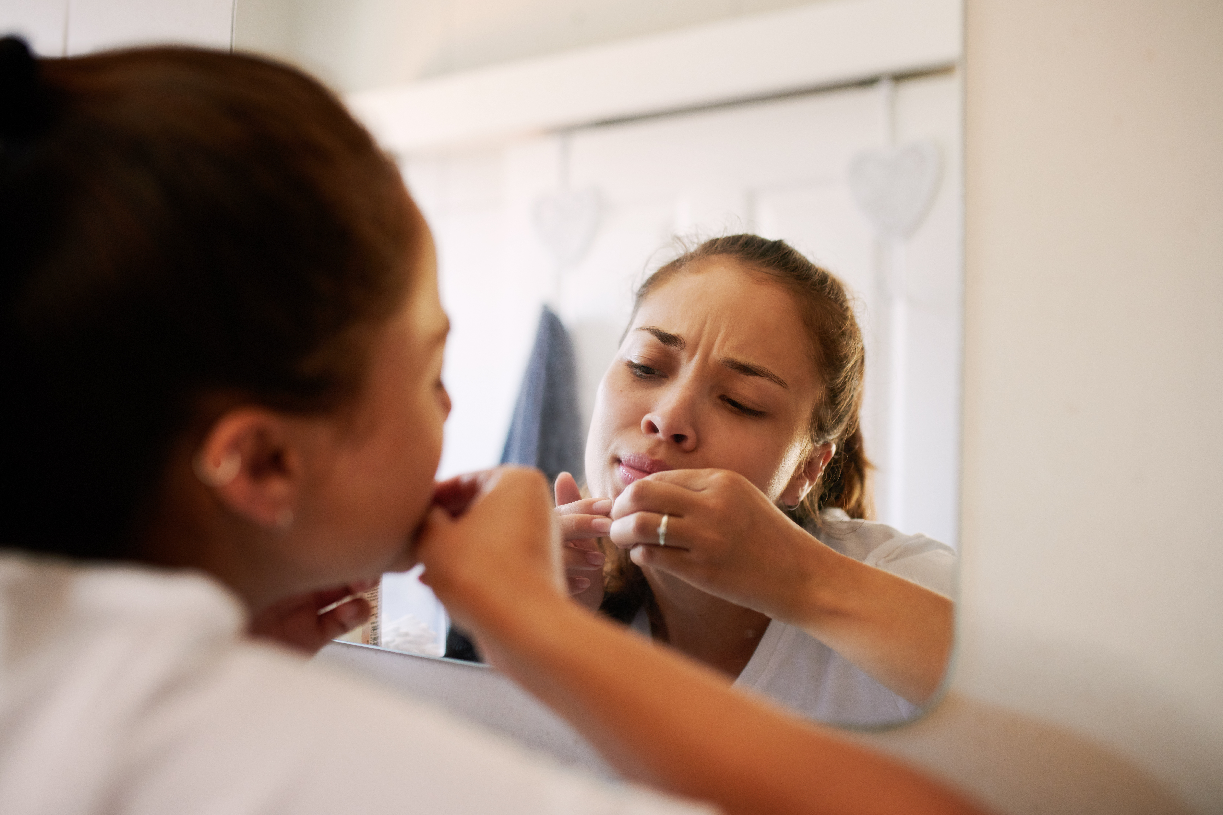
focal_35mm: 35
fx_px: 1189
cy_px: 408
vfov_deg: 37.9
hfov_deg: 54.4
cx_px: 612
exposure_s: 1/200
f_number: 2.5
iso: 800
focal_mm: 35
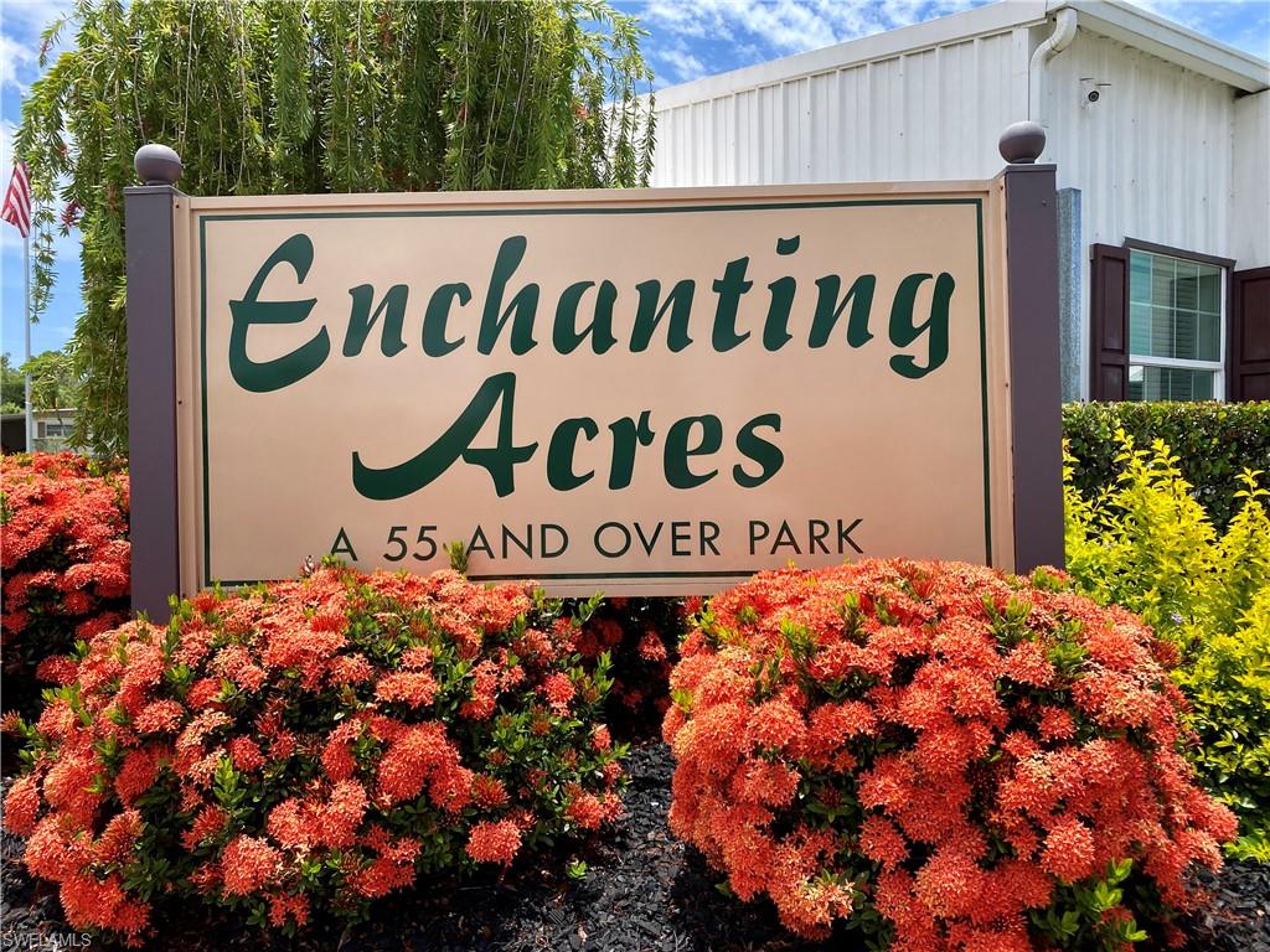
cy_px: 476
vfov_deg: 53.1
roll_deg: -0.6
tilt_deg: -0.9
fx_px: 954
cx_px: 635
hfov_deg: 67.3
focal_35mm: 26
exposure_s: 1/1996
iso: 32
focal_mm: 4.25
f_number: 1.8
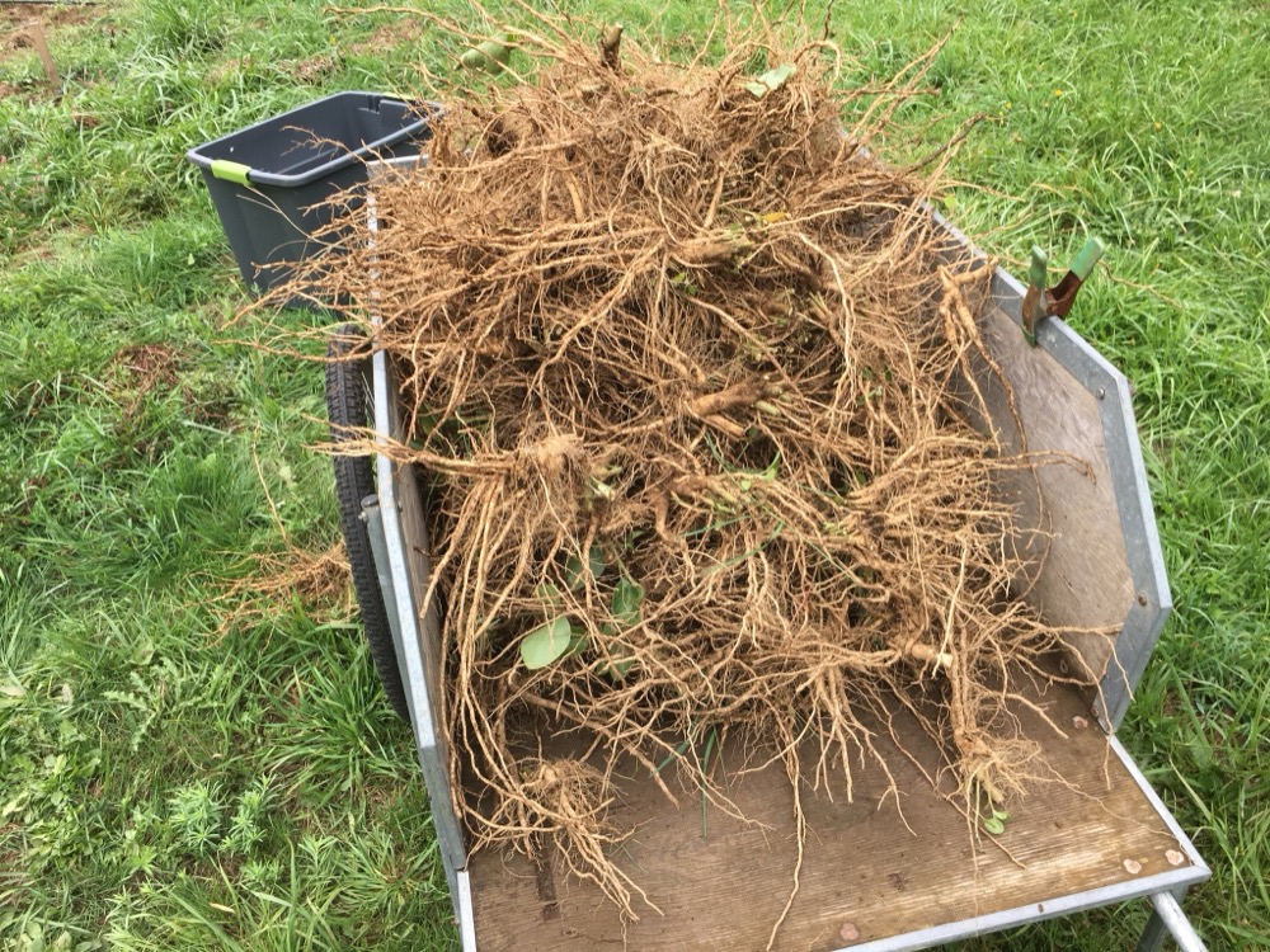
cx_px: 635
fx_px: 1064
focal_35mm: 29
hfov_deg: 61.7
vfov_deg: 48.2
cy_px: 476
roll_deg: +0.0
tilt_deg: -34.2
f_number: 2.2
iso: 25
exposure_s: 1/204
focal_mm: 4.15
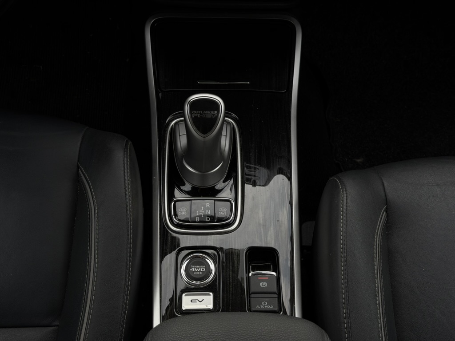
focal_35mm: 48
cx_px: 228
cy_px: 170
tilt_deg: -61.0
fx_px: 631
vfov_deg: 30.3
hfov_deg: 39.7
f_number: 1.78
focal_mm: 6.76
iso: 64
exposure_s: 1/917
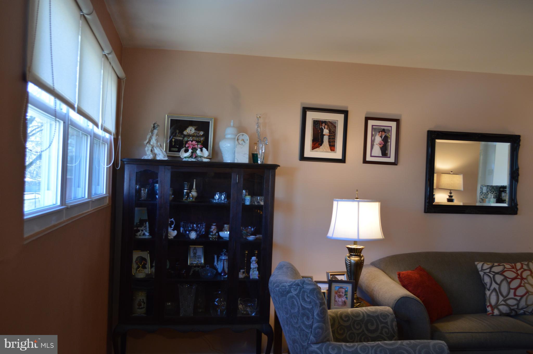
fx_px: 577
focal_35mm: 39
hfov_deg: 49.6
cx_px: 266
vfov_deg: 34.1
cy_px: 177
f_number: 4.2
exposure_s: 1/50
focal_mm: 26
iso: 400
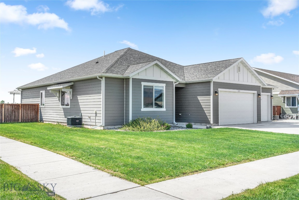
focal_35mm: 35
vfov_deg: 37.9
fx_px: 291
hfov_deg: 54.4
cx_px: 150
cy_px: 100
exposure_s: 1/2000
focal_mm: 35
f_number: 7.1
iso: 500
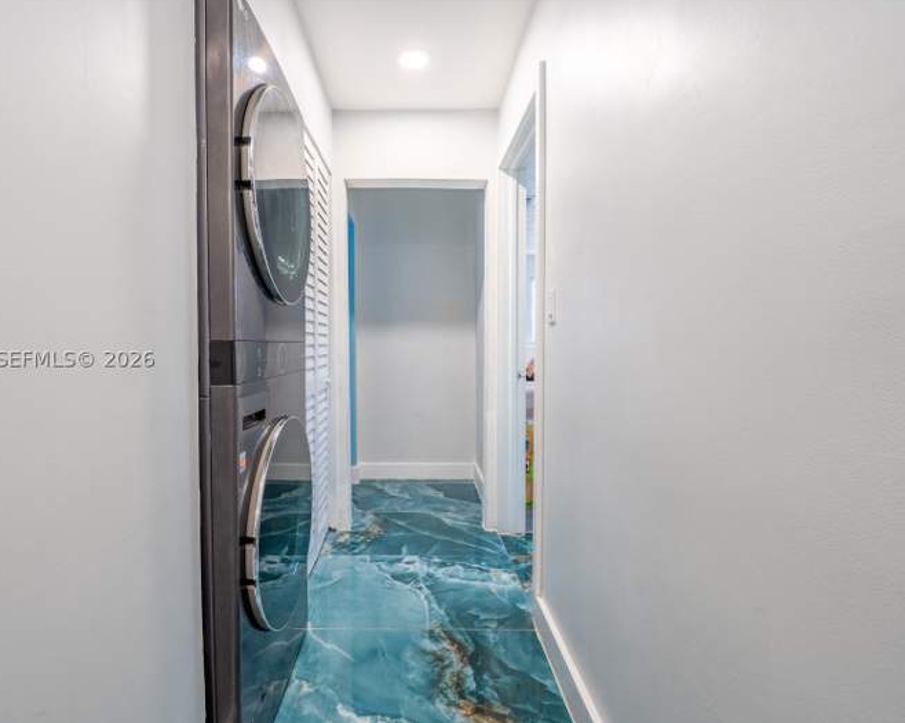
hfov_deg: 92.9
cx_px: 409
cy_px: 357
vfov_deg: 80.3
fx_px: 428
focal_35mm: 16
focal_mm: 14
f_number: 9
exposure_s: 1/250
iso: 250
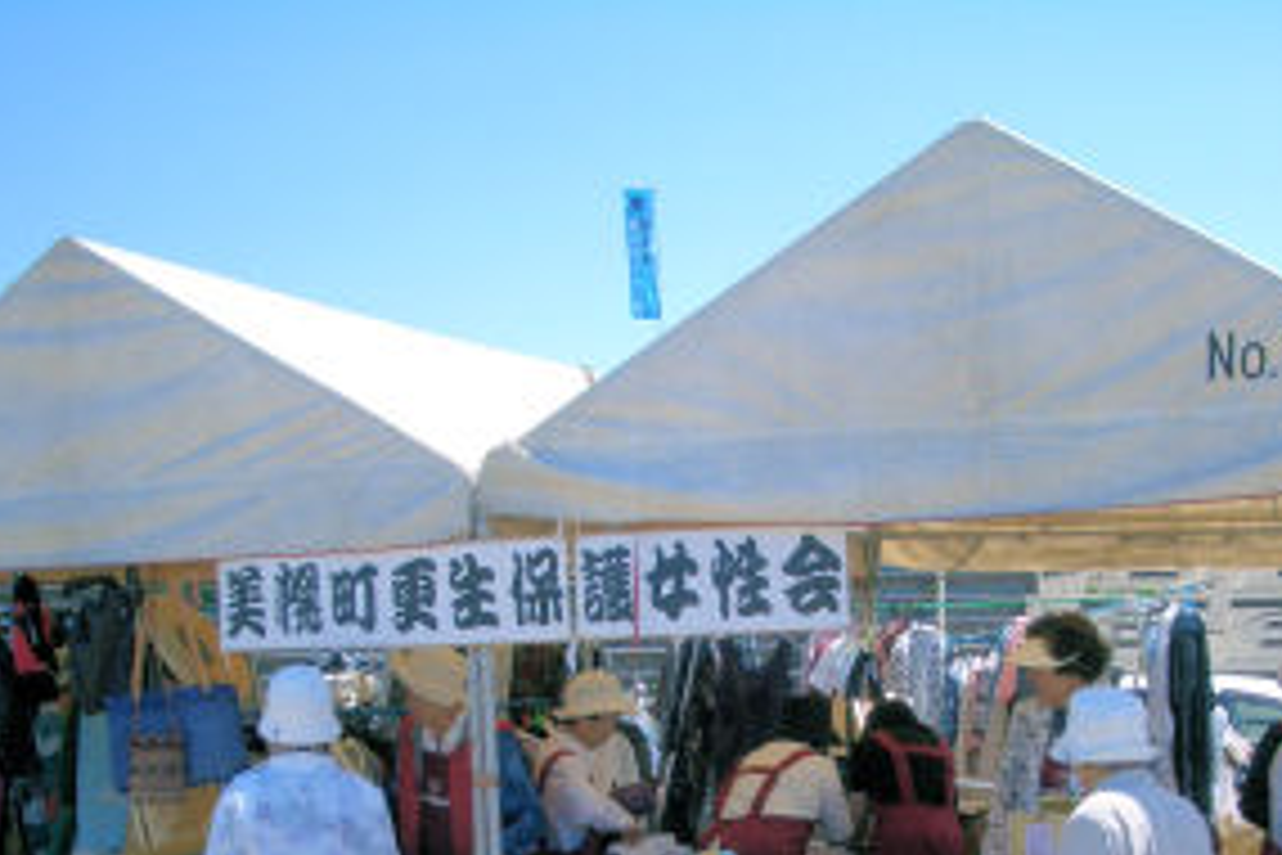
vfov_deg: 24.6
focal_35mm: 54
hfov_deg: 36.9
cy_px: 709
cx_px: 679
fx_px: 1923
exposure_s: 1/400
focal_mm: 5.8
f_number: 4.3
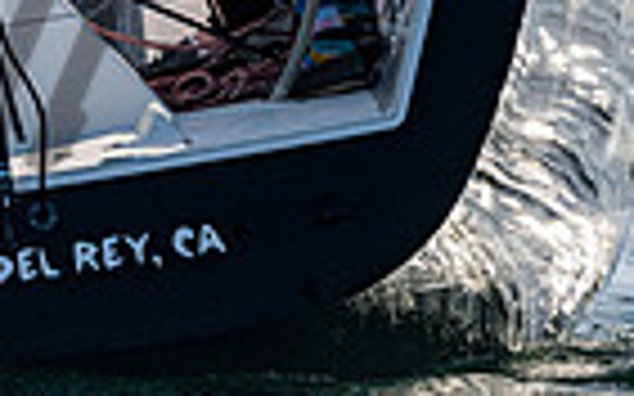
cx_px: -293
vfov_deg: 0.8
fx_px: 28878
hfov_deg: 1.3
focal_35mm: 1672
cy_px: -549
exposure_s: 1/5000
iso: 400
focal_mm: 340
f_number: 5.3
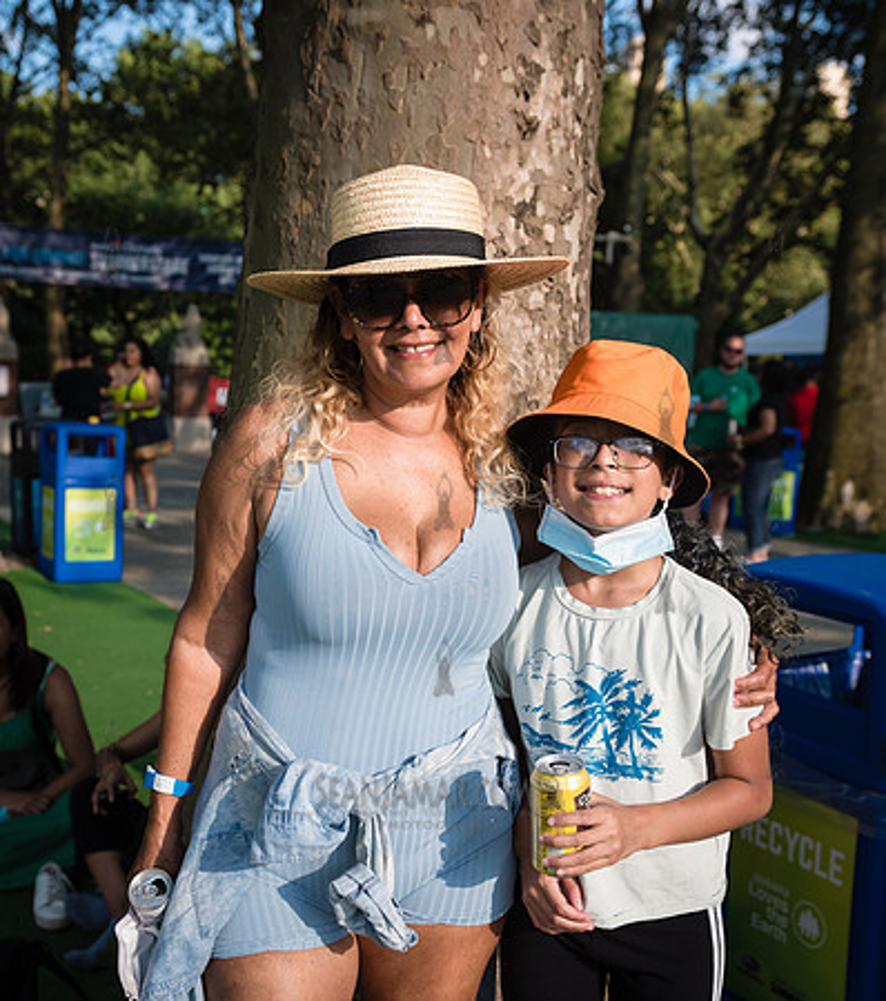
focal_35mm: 43
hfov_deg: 36.7
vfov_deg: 41.1
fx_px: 1334
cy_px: 500
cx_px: 424
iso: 200
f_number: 4
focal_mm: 32
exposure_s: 1/1000
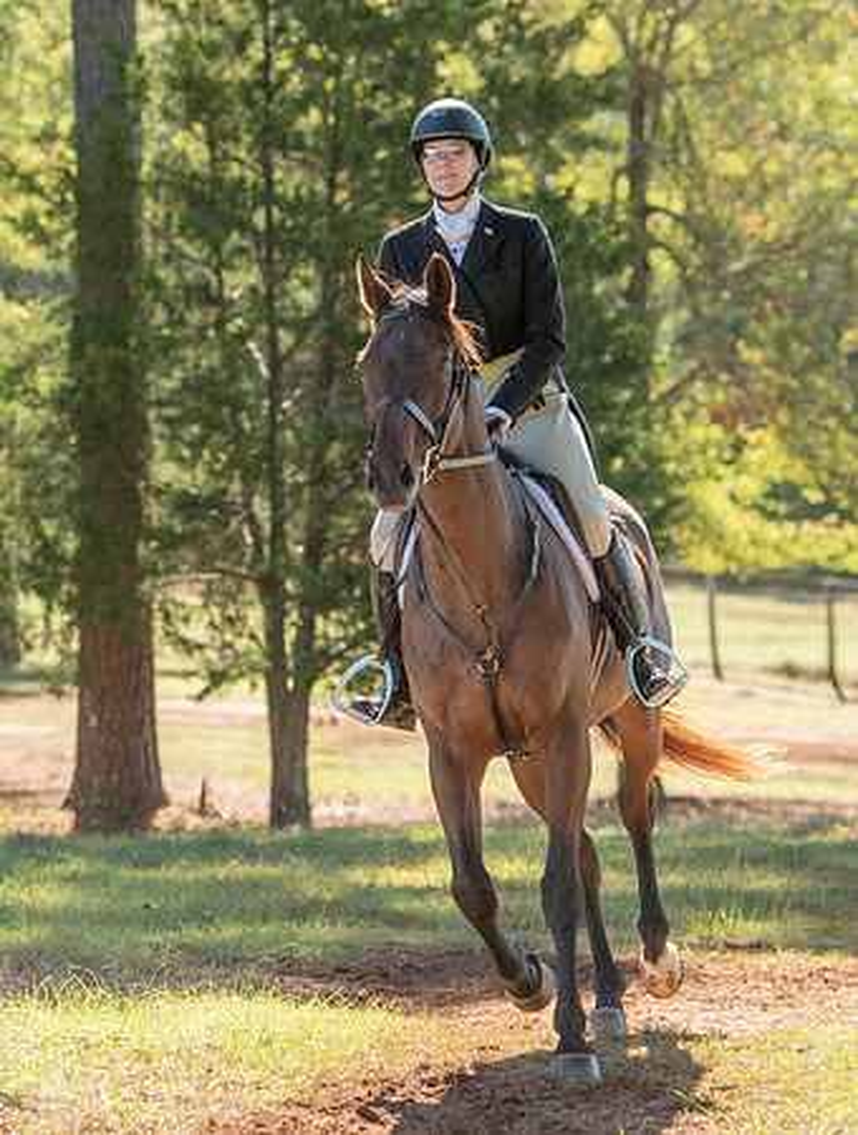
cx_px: 307
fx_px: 5388
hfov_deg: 9.1
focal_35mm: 164
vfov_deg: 12.0
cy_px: 587
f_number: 4
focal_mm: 110
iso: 280
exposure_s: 1/320
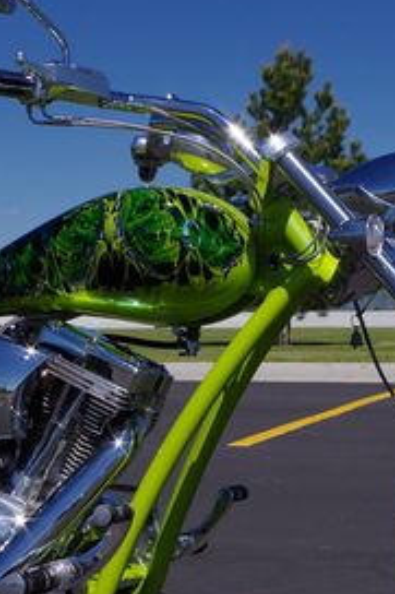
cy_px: 348
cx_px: 201
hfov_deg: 18.6
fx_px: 1203
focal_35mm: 73
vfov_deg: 27.7
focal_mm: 21.25
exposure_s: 1/800
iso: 200
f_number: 9
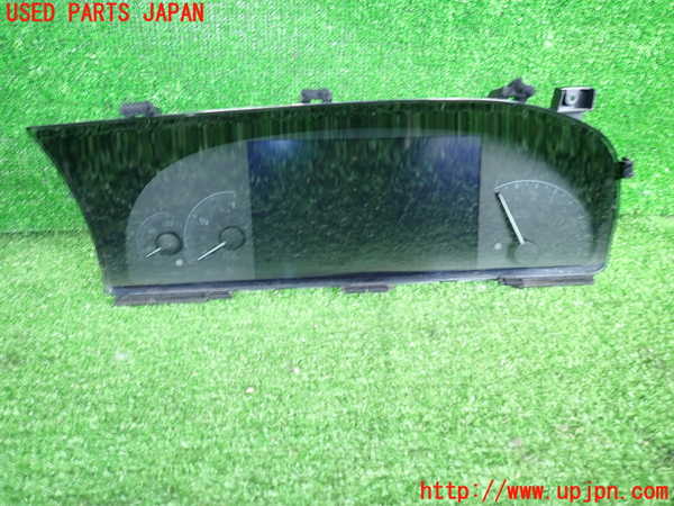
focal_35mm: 25
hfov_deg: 69.4
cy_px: 253
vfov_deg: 54.9
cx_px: 337
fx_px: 487
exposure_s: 1/40
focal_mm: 4.5
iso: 200
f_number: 2
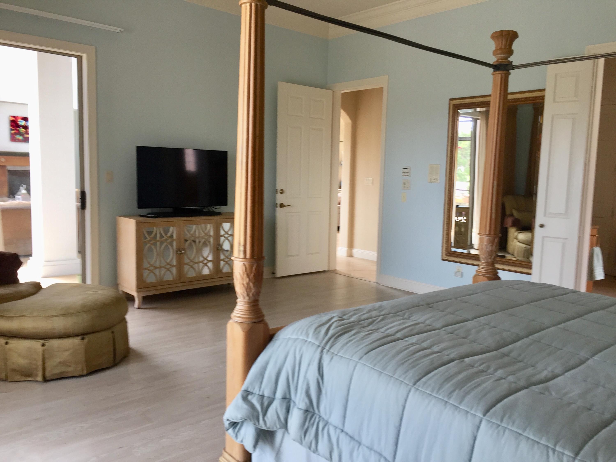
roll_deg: -2.6
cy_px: 231
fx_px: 516
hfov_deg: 61.7
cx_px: 308
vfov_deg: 48.2
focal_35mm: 29
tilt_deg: -5.9
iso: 40
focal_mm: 4.15
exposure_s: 1/60
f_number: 2.2
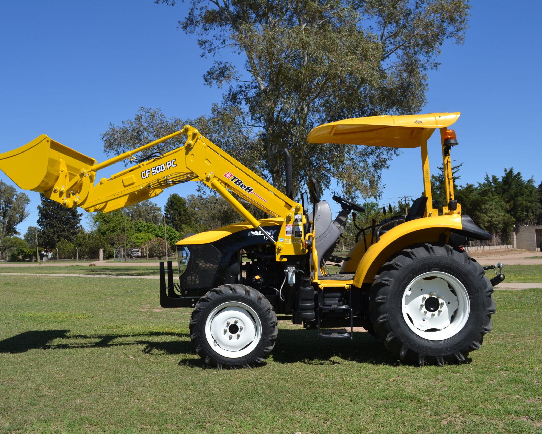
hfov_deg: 52.8
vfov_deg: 43.4
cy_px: 217
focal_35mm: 34
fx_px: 545
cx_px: 245
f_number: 9
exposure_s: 1/320
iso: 100
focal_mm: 20
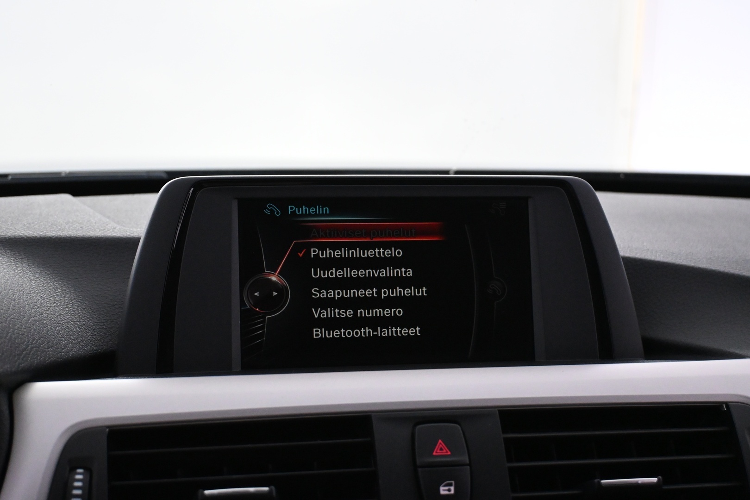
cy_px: 250
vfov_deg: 23.8
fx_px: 1187
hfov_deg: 35.1
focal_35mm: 57
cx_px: 375
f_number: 5.6
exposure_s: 1/60
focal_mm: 38
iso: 4000
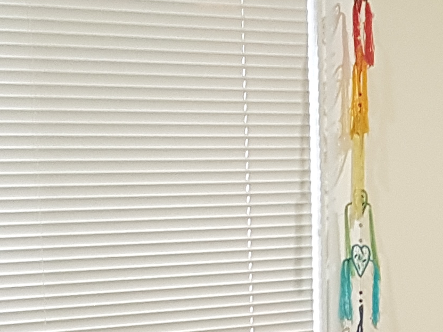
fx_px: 1612
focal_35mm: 126
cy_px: 435
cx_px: 508
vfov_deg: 11.4
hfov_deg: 15.2
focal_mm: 4.2
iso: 160
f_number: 1.7
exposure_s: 1/33
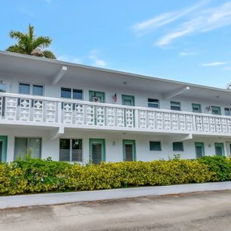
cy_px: 120
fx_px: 204
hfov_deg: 58.2
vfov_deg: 59.1
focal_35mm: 27
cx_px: 83
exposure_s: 1/640
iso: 1100
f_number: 8
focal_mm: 10
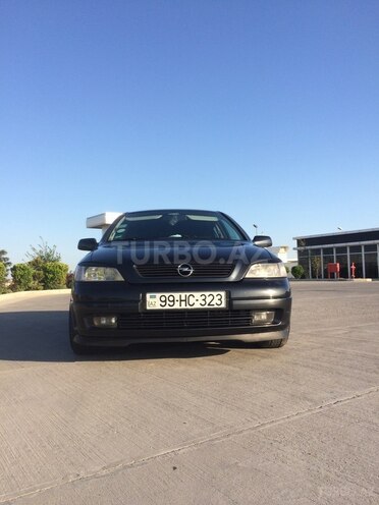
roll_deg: +3.0
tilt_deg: -0.5
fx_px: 423
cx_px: 190
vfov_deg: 61.7
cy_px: 252
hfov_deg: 48.2
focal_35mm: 29
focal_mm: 4.15
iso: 32
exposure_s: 1/1244
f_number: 2.2
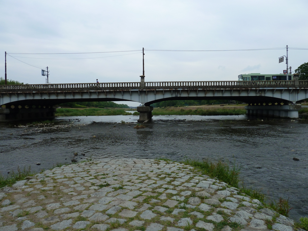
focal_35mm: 25
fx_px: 222
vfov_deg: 54.9
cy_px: 116
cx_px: 154
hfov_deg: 69.4
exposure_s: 1/500
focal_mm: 4.1
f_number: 4
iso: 80
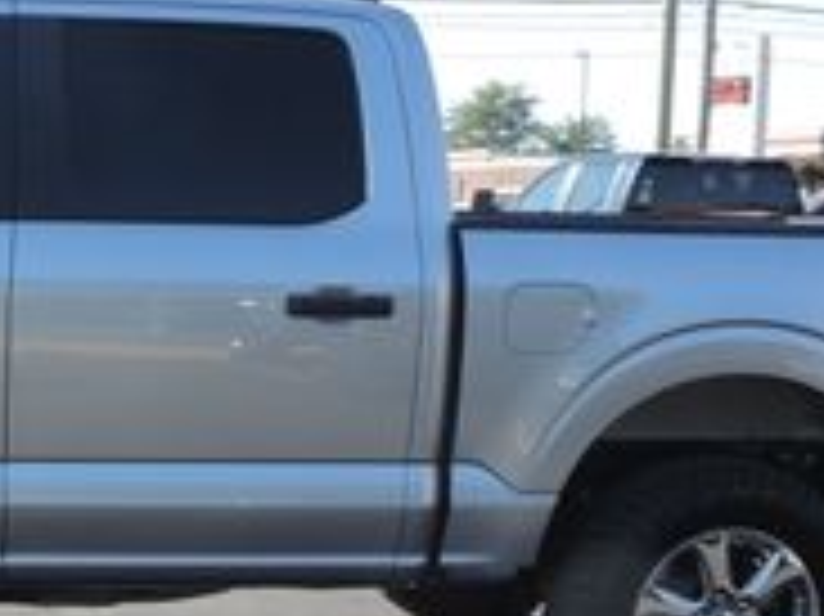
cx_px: 50
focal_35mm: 84
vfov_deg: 17.4
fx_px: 1998
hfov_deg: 22.6
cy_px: 490
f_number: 3
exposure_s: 1/400
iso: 80
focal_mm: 4.3
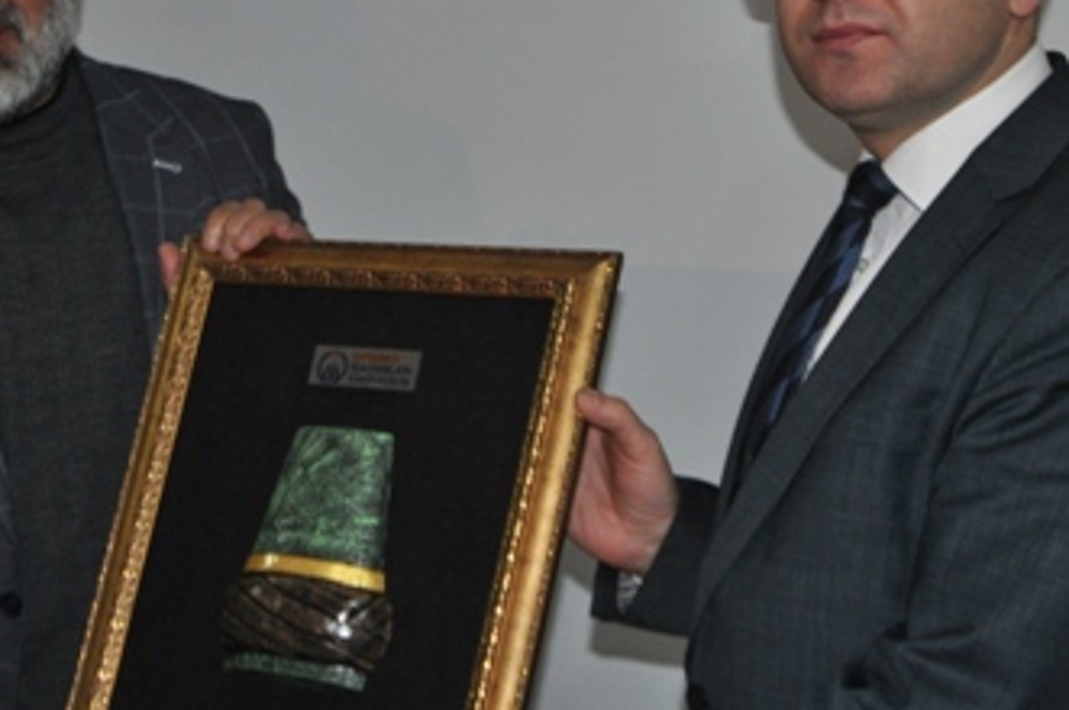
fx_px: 2669
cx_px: 484
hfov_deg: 22.6
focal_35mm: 90
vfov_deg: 15.2
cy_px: 286
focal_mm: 31
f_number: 4
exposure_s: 1/60
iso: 800
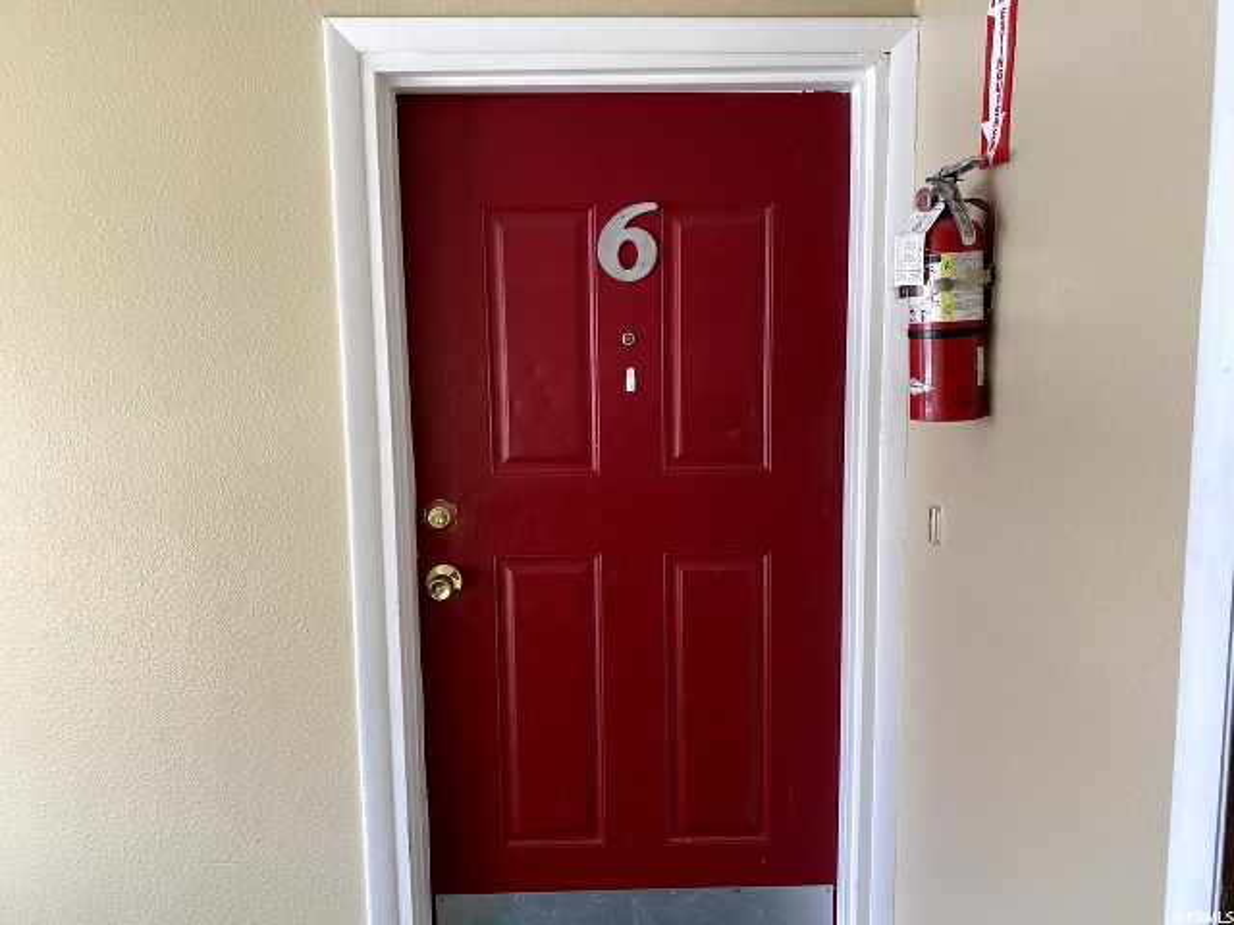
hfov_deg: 67.3
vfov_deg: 53.1
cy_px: 462
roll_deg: +1.4
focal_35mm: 26
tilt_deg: -9.2
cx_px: 617
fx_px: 927
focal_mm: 4.25
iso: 125
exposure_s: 1/116
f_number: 1.8
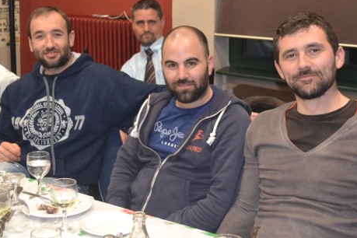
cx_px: 149
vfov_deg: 19.7
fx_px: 684
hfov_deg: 29.2
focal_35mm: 69
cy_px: 74
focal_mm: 32
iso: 2500
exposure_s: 1/60
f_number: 4.8
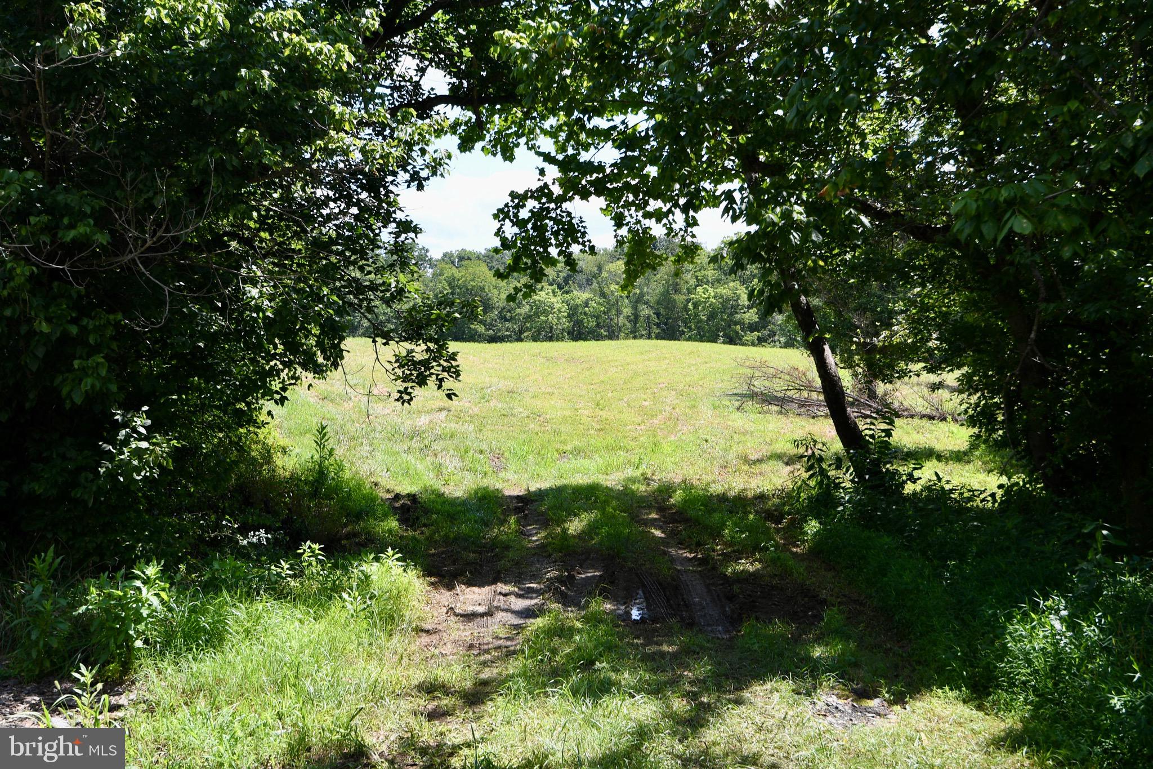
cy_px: 384
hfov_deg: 50.7
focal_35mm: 38
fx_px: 1217
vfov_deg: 35.0
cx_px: 576
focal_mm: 19
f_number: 7.1
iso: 100
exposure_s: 1/200
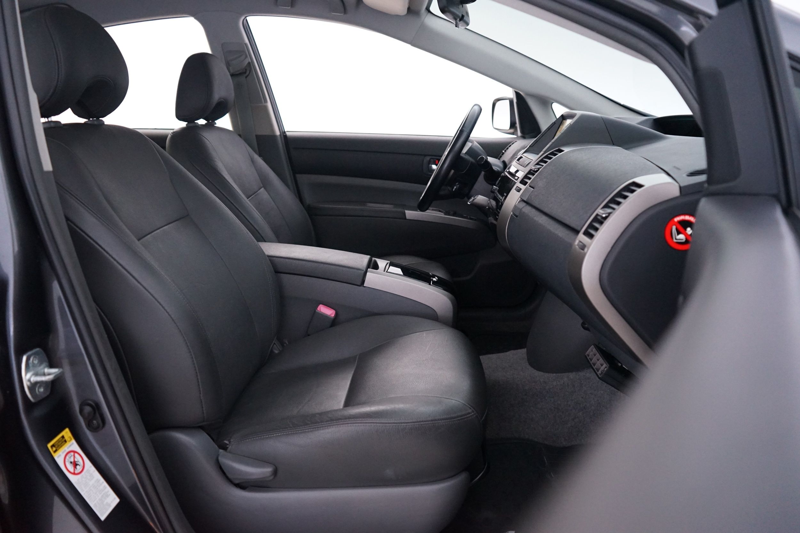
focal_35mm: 29
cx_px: 400
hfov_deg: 63.7
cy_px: 266
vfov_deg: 45.0
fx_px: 644
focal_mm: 29
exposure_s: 1/13
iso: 4000
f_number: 4
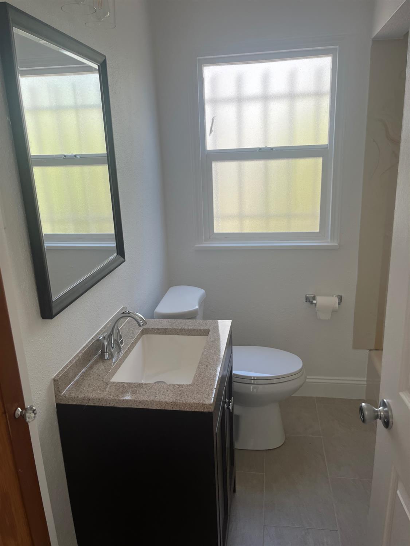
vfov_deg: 67.3
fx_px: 411
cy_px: 273
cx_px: 205
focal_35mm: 26
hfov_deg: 53.1
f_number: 1.6
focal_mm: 5.1
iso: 40
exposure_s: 1/276
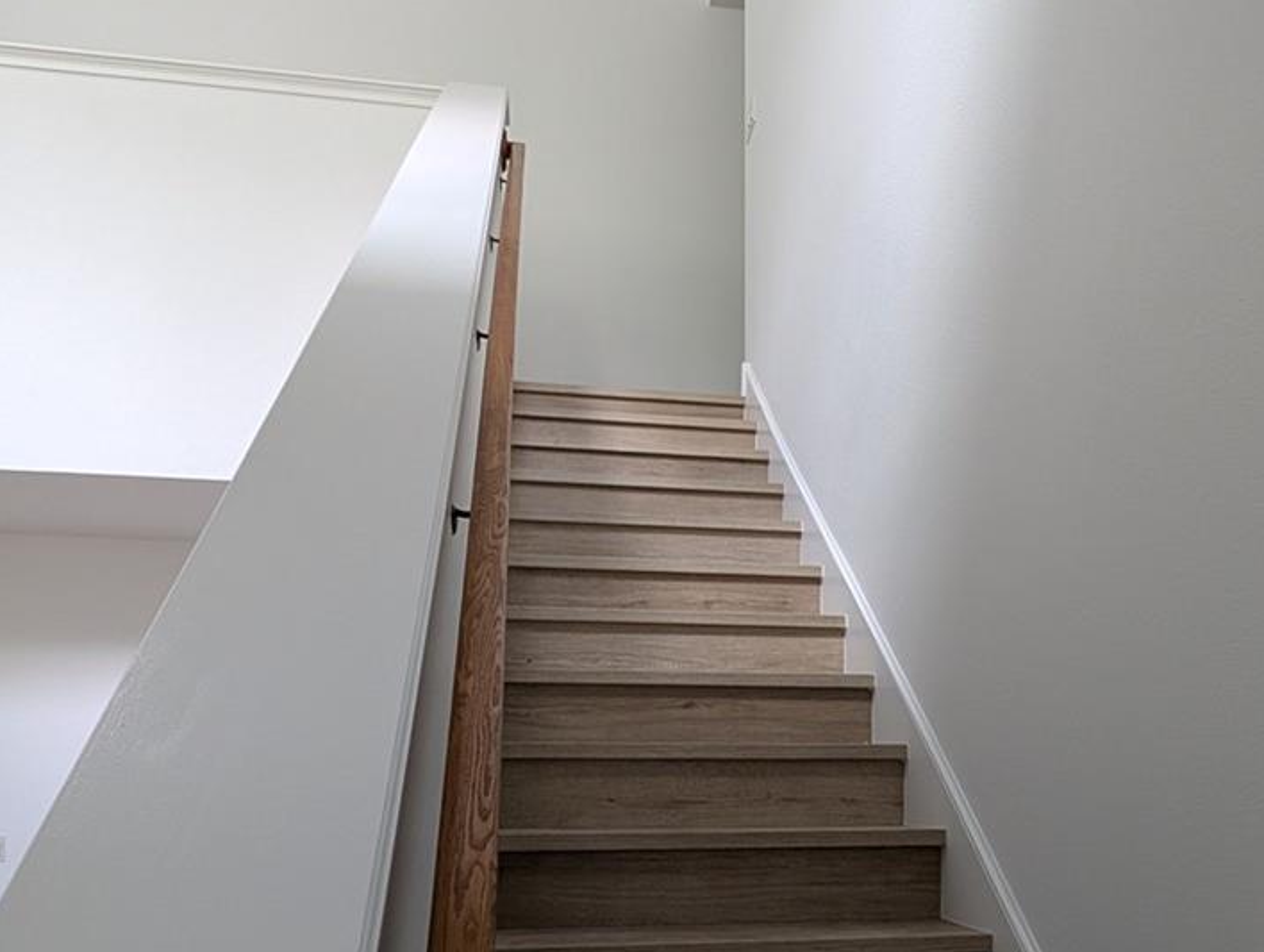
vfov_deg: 47.8
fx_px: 987
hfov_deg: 64.9
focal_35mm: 27
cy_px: 797
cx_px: 734
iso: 74
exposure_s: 1/40
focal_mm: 2.23
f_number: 1.95
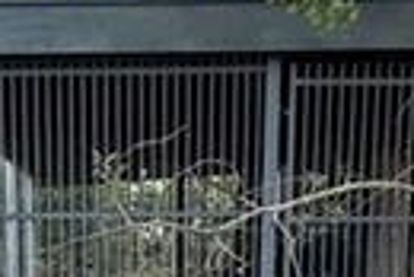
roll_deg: +1.0
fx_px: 1543
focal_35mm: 134
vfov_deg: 8.9
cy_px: 751
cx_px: 99
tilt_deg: -17.7
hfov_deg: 15.2
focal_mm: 2.22
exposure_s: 1/121
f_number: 2.2
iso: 250
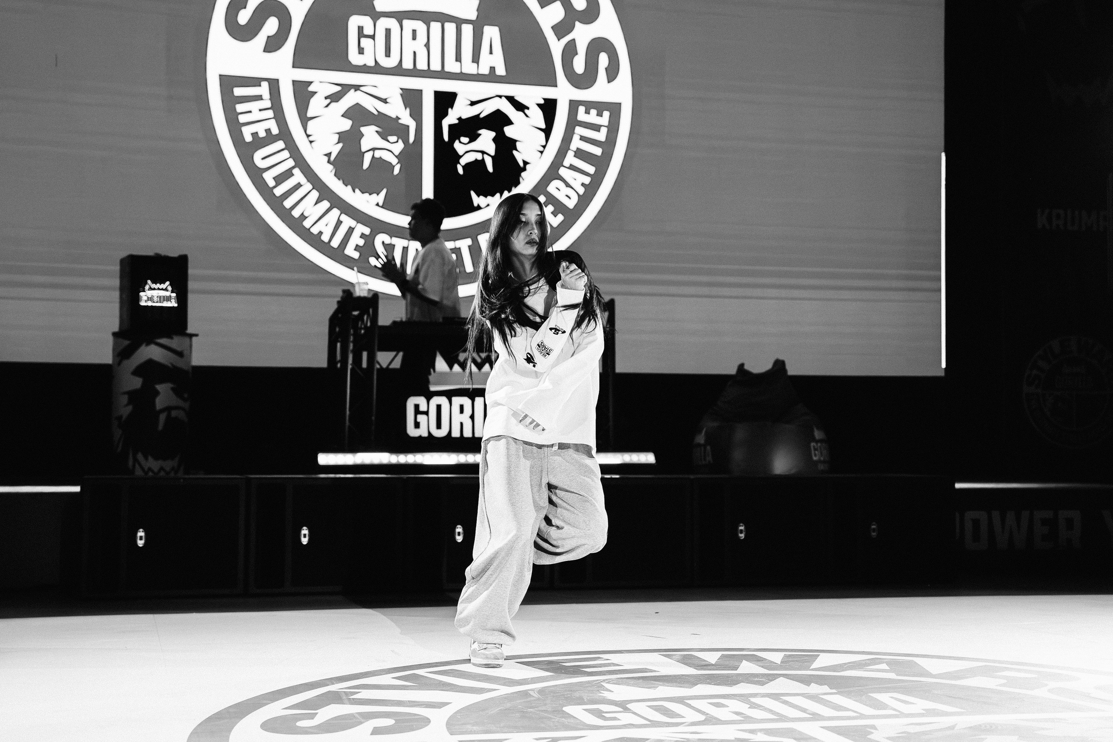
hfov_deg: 38.2
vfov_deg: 26.0
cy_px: 371
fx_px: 1608
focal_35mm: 52
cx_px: 556
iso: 3200
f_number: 2.8
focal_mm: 52
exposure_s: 1/800
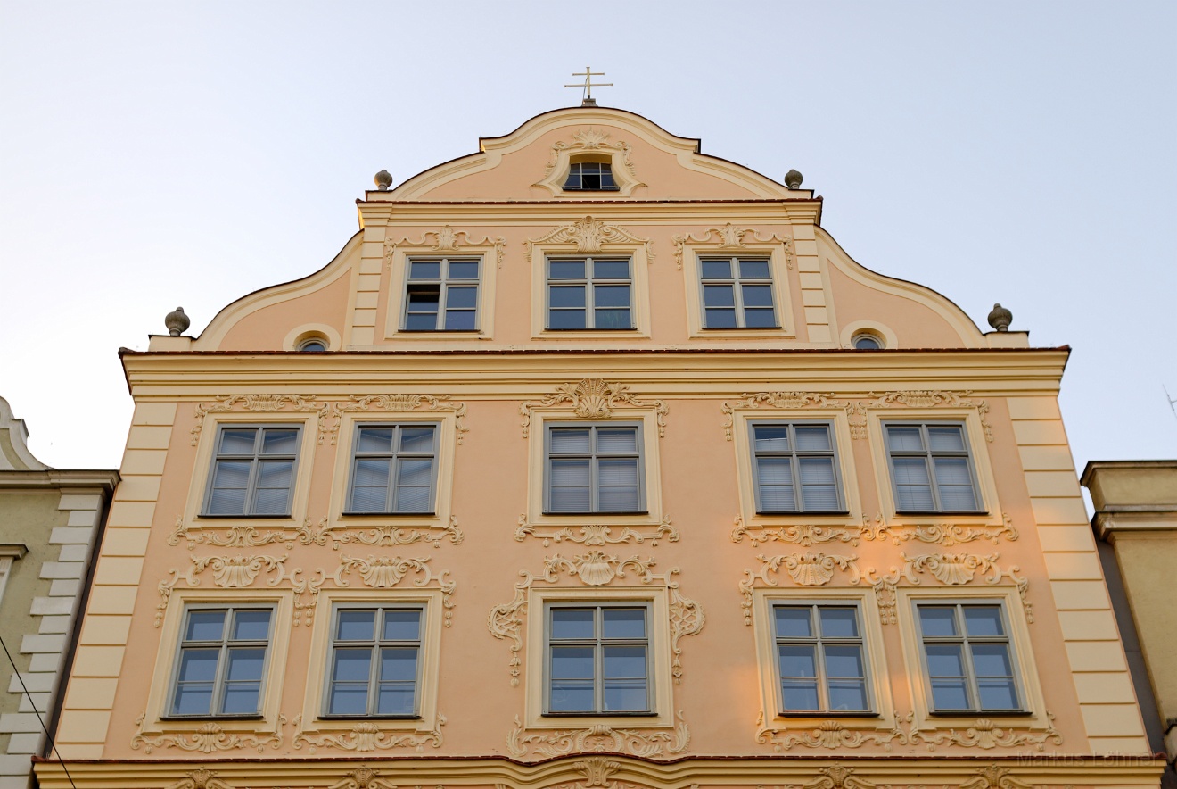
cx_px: 588
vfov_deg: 30.0
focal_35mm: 45
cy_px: 394
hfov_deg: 43.6
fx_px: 1473
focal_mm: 30
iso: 100
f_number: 2.8
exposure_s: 1/160
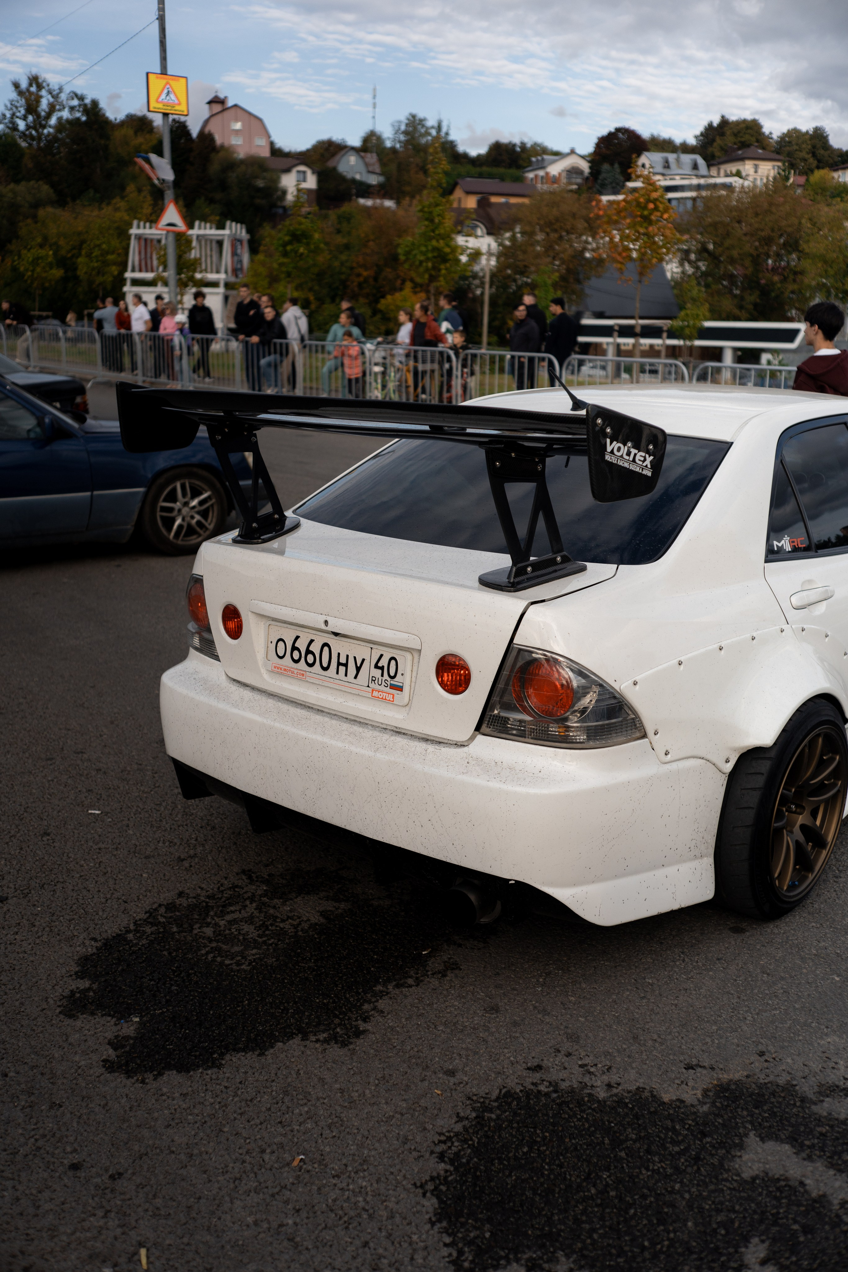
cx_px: 424
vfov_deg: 54.4
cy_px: 636
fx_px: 1237
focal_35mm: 35
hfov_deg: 37.9
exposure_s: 1/3200
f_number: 2.5
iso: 100
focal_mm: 35
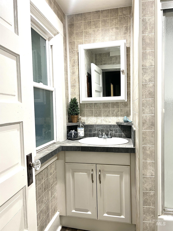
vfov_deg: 67.3
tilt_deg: -2.9
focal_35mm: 26
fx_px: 173
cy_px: 116
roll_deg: +2.9
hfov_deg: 53.1
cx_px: 86
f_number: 1.5
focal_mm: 5.7
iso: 100
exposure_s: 1/60
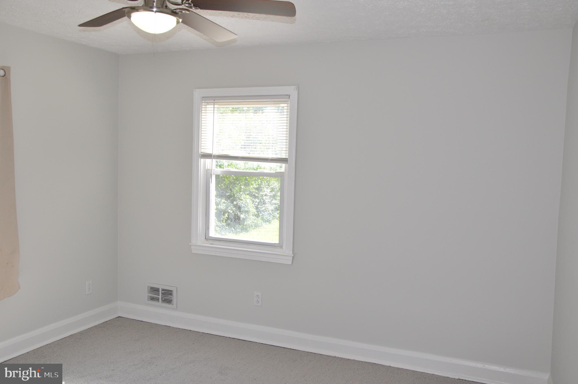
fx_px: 529
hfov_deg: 57.3
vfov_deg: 39.9
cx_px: 289
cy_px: 192
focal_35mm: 33
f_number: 7.1
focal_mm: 22
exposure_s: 1/200
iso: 640
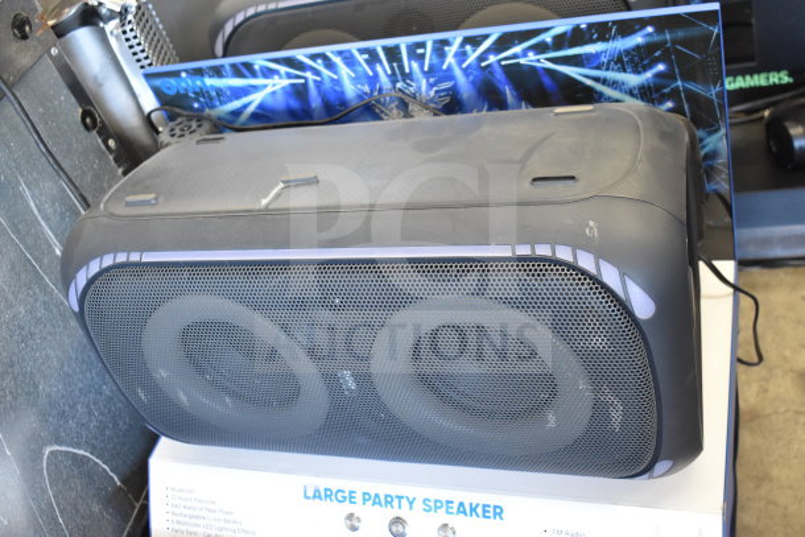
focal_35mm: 39
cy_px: 268
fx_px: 872
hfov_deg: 49.5
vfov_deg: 34.2
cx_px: 402
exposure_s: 1/40
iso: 2000
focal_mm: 26
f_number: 4
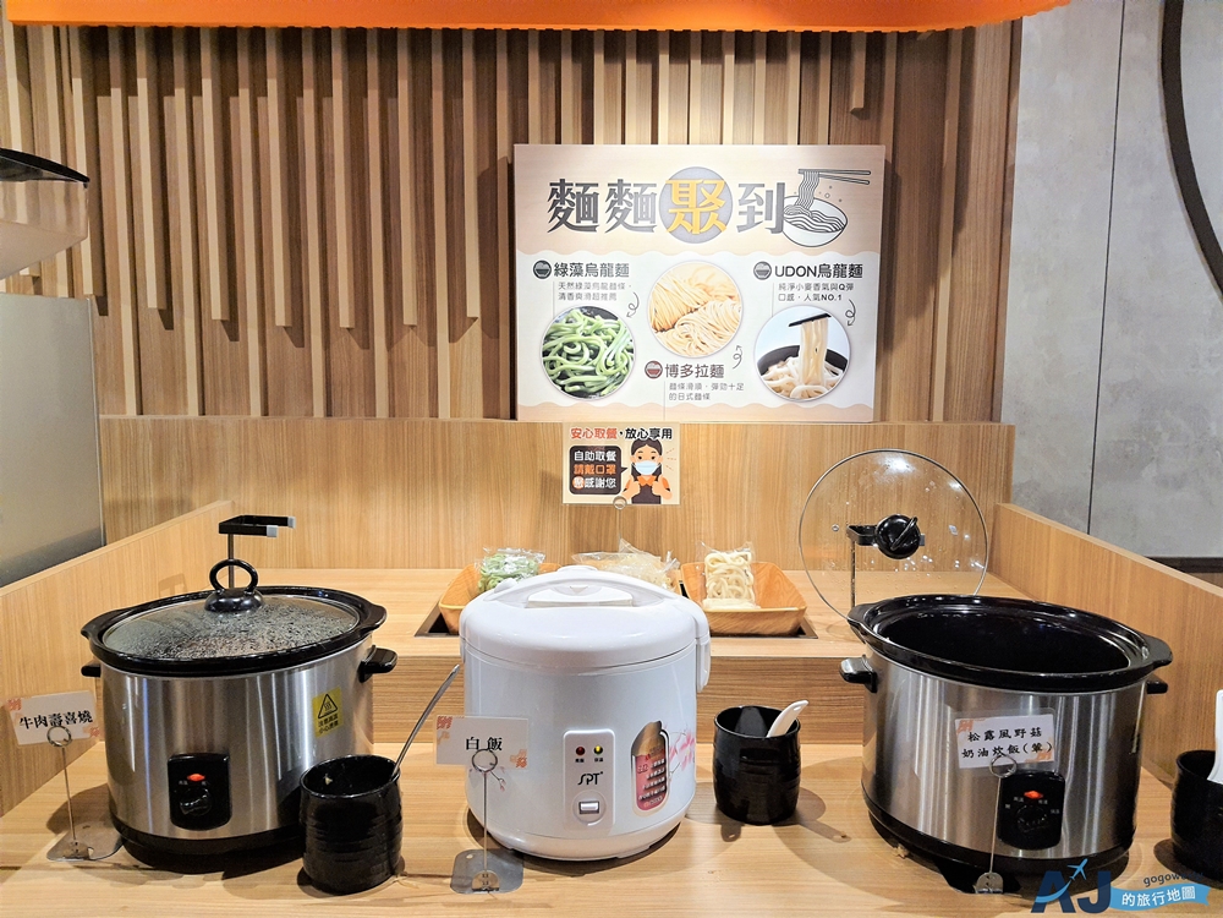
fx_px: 919
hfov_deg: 67.3
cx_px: 612
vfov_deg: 53.1
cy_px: 459
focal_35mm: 26
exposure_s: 1/120
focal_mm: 4.32
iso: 160
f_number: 1.7
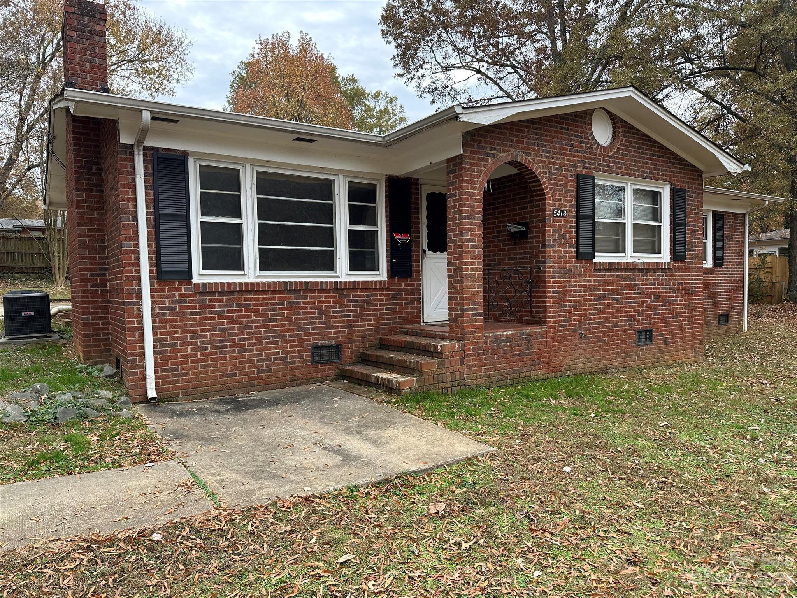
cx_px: 398
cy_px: 299
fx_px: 553
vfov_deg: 56.8
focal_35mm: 24
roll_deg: -1.0
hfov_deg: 71.6
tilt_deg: -3.2
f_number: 1.78
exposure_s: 1/604
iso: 80
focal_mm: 6.86
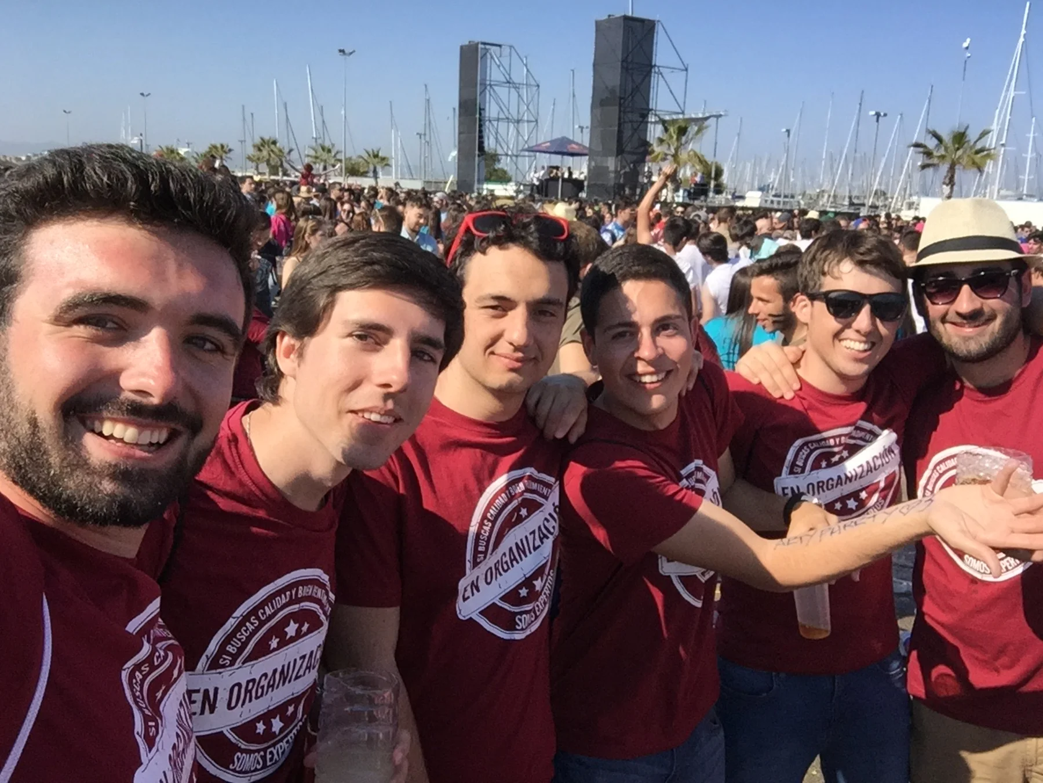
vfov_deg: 45.4
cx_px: 522
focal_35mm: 31
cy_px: 392
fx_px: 934
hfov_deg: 58.4
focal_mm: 2.65
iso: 32
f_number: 2.2
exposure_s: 1/1522
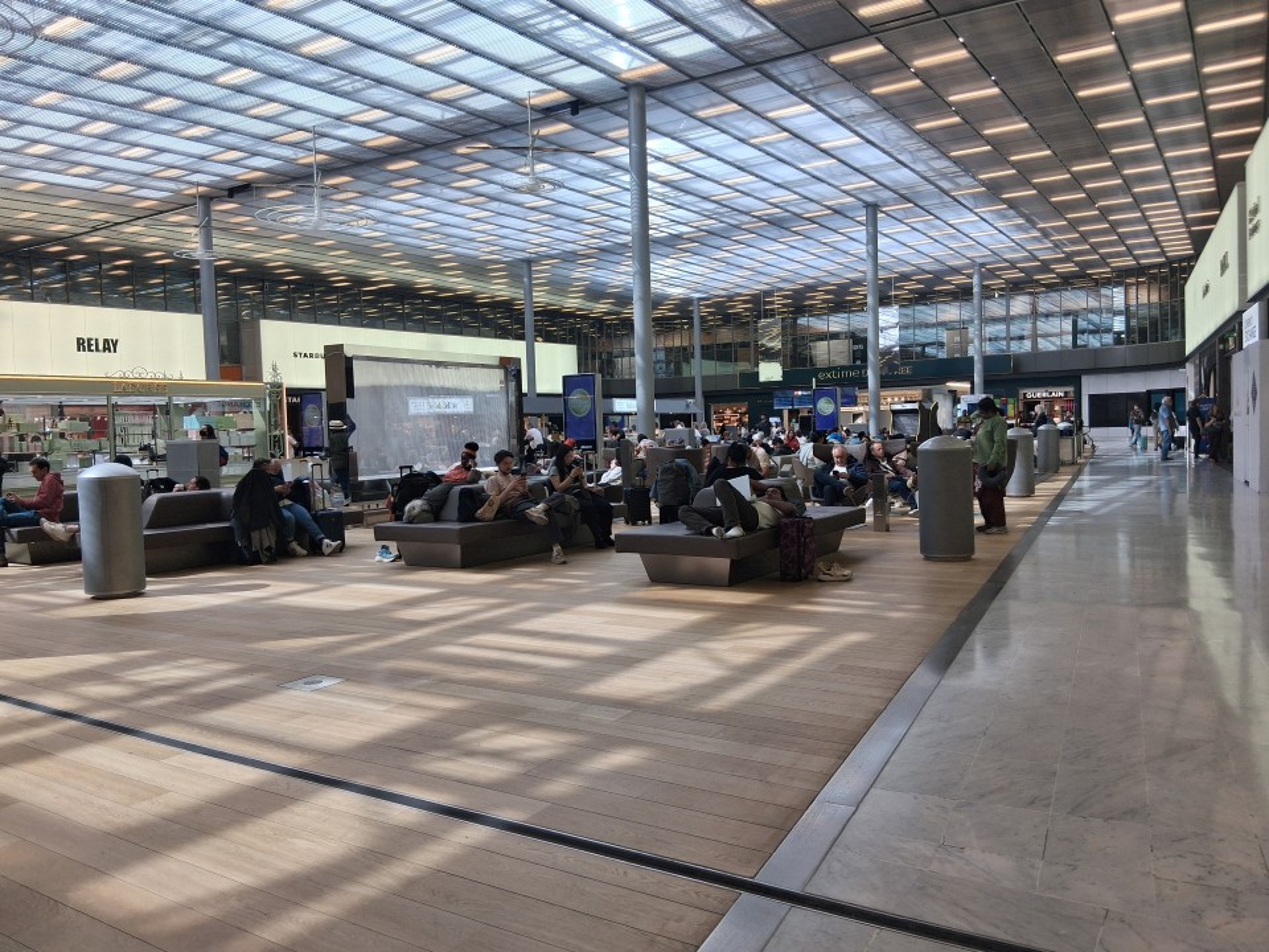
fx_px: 953
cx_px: 634
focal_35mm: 26
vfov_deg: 53.1
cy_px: 476
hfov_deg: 67.3
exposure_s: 1/120
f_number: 1.8
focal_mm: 3.98
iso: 40
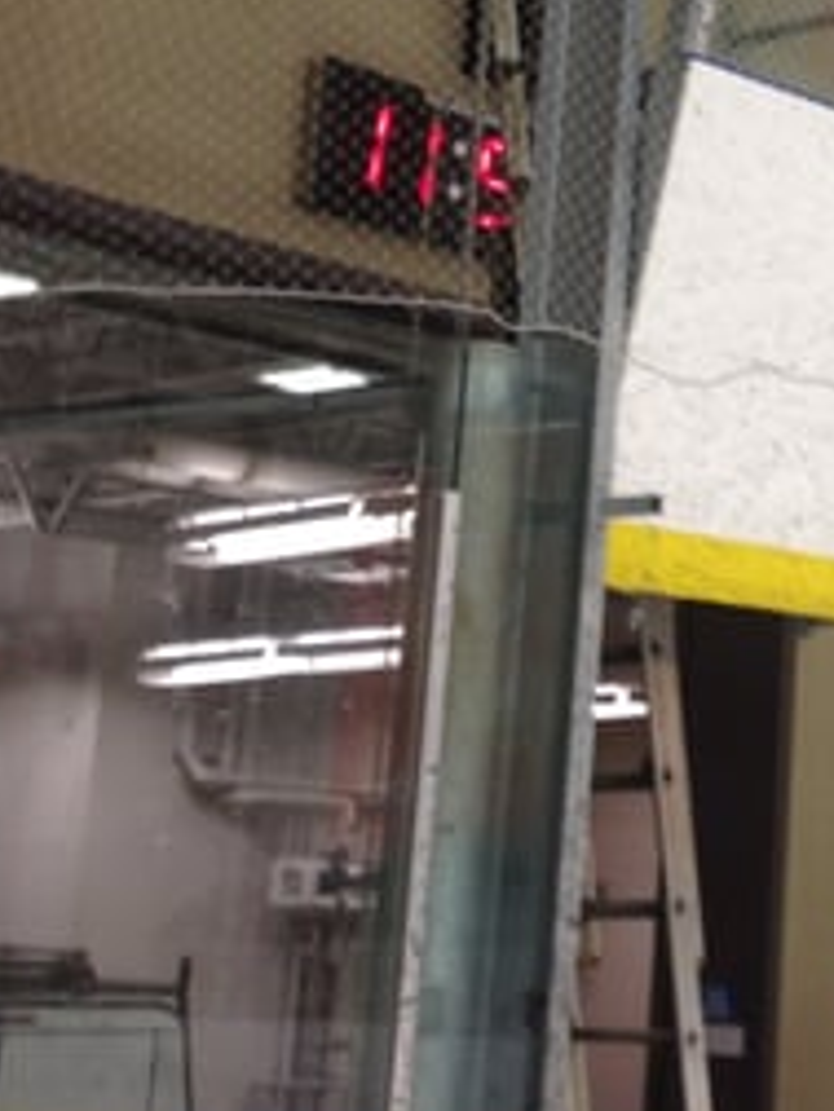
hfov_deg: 15.9
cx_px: 1019
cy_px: 181
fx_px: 2859
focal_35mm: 89
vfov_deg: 21.7
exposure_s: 1/24
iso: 50
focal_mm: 4.28
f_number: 2.4
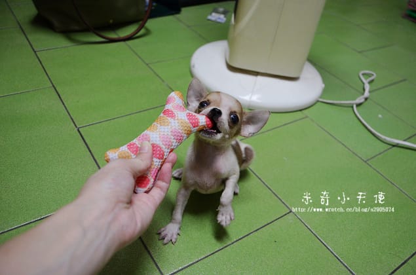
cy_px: 138
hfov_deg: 59.6
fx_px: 363
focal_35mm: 32
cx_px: 208
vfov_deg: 41.5
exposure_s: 1/60
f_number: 3.5
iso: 800
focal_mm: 21
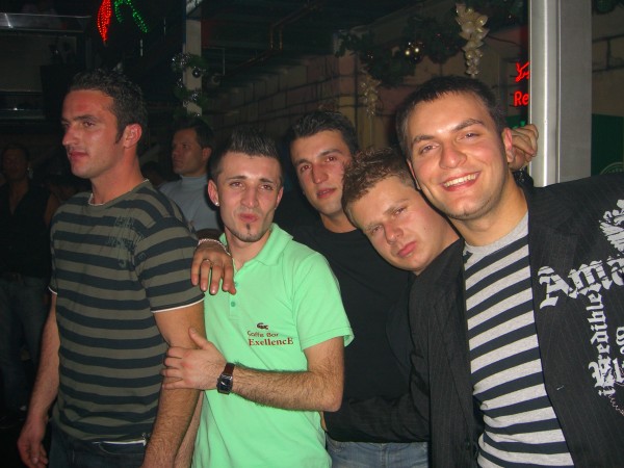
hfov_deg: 49.0
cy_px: 234
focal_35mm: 38
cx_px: 312
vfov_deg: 37.7
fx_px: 685
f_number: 2.8
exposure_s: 1/60
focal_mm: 7.9
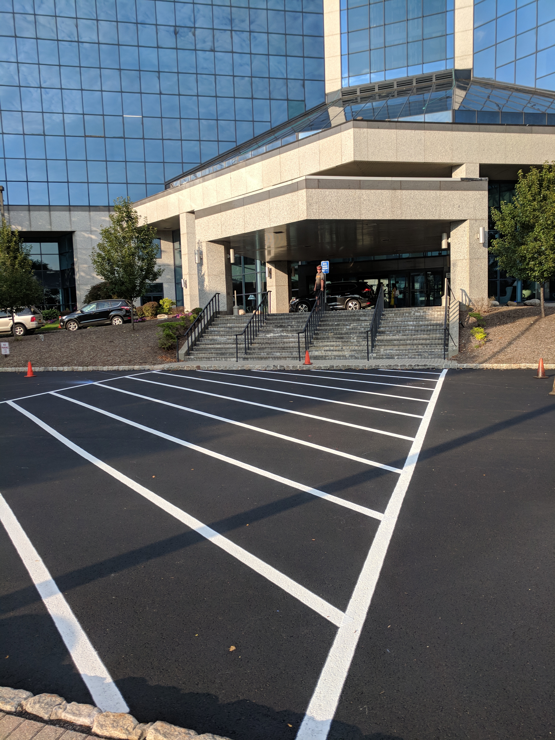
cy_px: 370
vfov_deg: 67.3
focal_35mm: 26
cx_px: 278
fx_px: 556
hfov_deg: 53.1
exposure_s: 1/969
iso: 50
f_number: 2
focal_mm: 4.67
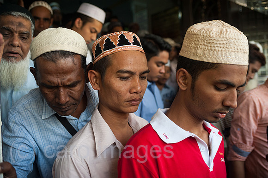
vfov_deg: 37.8
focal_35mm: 35
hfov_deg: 54.5
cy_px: 89
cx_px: 134
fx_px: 260
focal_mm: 35
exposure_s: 1/500
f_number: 3.2
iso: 720
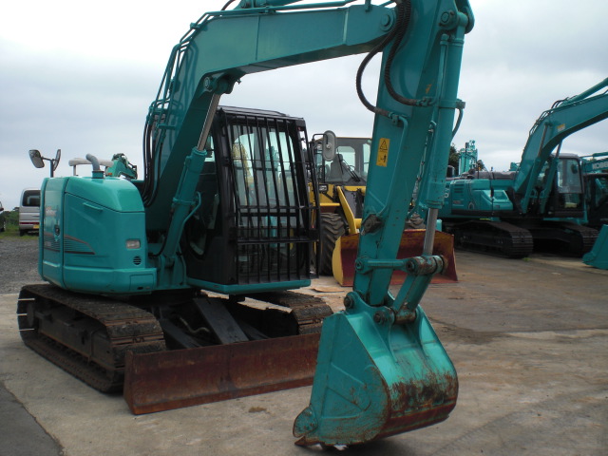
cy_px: 228
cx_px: 304
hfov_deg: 49.0
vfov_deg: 37.7
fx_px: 667
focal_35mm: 38
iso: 64
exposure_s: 1/200
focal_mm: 6.3
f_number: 5.6
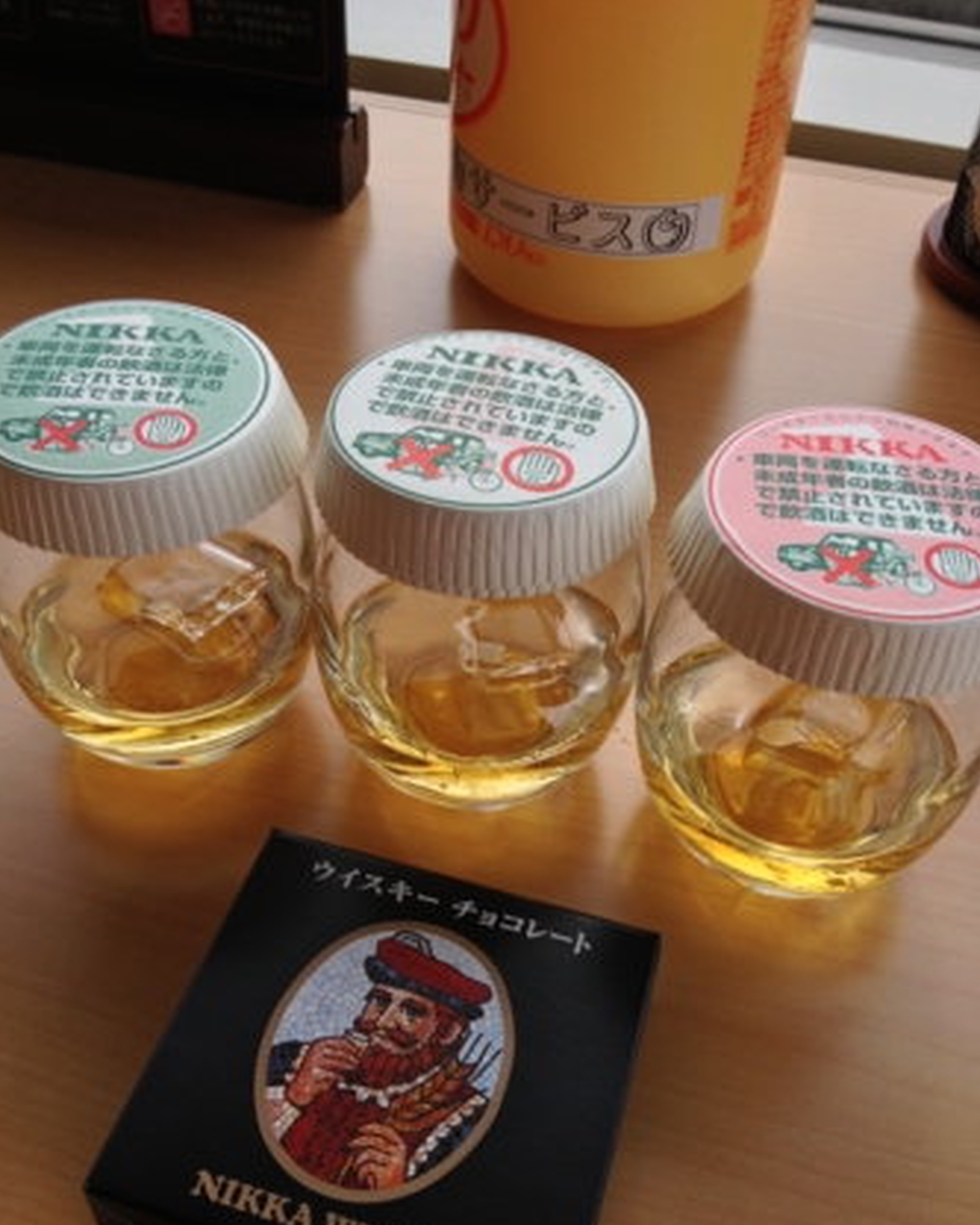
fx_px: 1341
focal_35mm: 37
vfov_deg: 49.0
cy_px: 660
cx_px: 489
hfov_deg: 40.1
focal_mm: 4.28
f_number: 2.4
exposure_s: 1/789
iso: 50
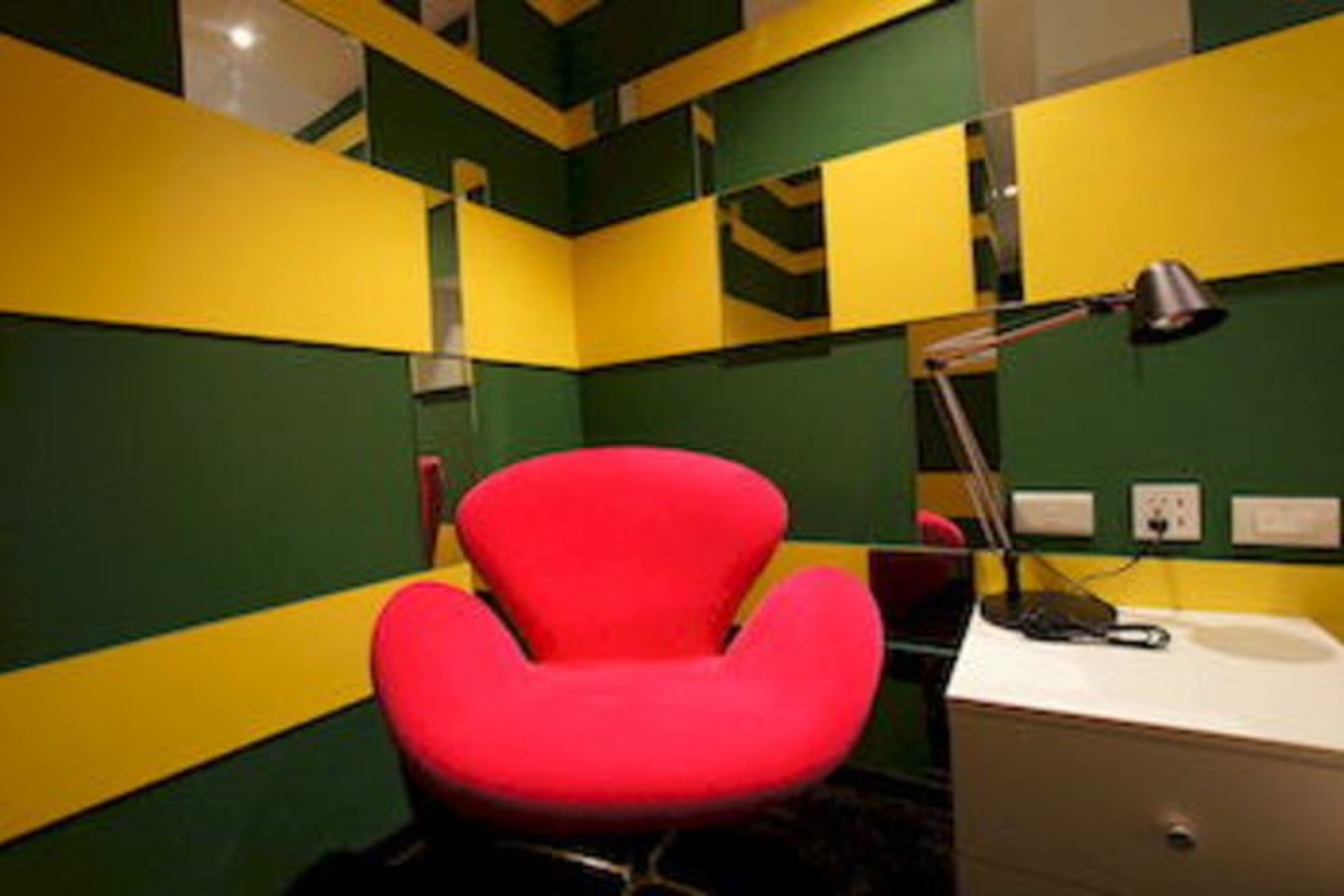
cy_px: 448
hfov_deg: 100.4
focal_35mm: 15
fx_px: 560
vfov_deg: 77.3
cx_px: 672
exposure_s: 1/4
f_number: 10
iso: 400
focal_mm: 10
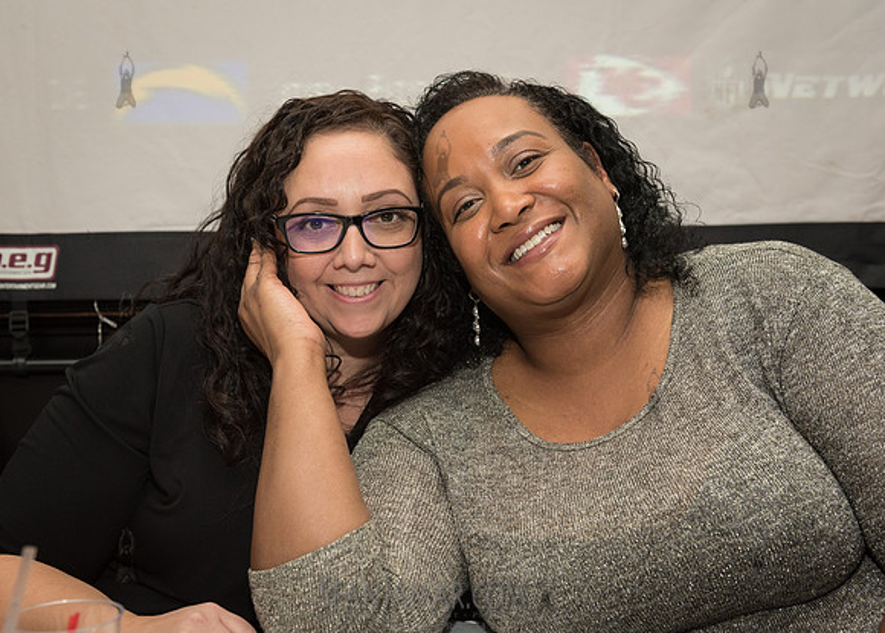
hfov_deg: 41.3
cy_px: 320
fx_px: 1172
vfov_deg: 30.2
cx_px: 406
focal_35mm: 47
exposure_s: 1/250
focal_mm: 44
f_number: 4.5
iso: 2000
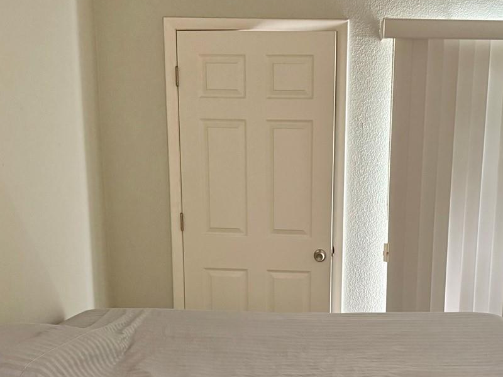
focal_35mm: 48
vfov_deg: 29.6
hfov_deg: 39.4
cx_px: 317
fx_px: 697
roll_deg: -0.7
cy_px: 297
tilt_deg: -11.3
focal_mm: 6.76
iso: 640
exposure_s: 1/60
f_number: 1.78
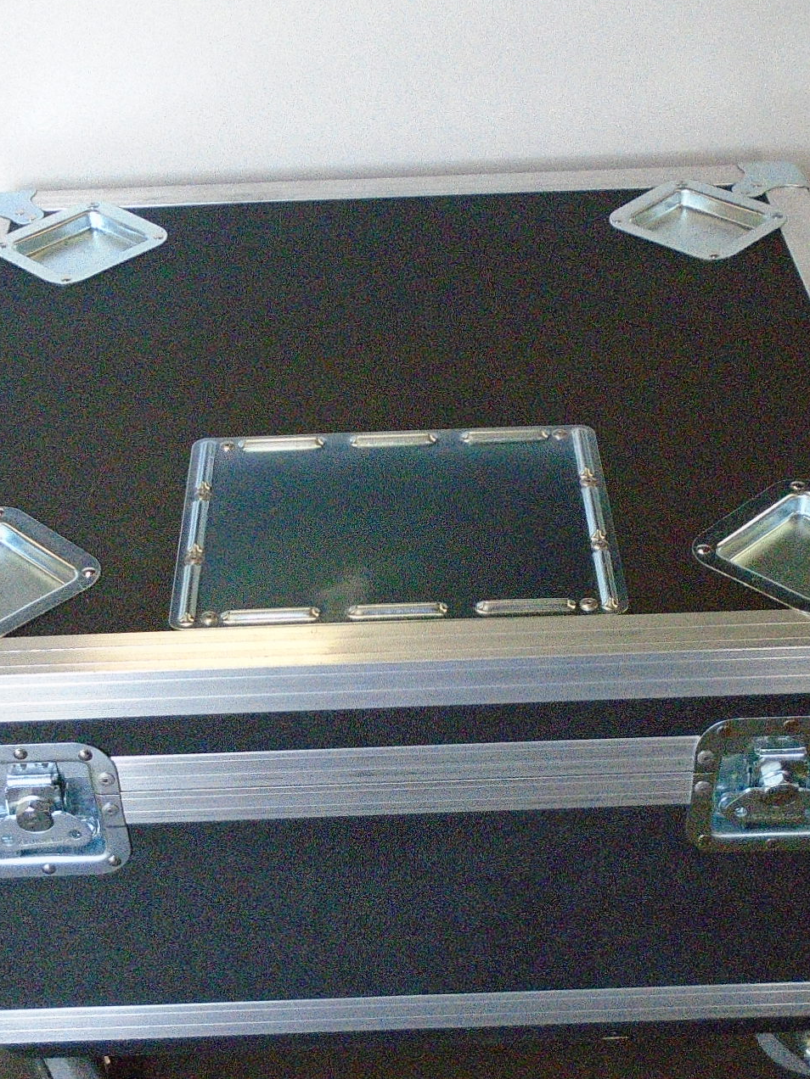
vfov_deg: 35.9
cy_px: 683
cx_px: 391
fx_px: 1654
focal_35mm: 53
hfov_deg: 27.5
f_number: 3.2
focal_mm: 4.6
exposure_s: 1/250
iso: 800
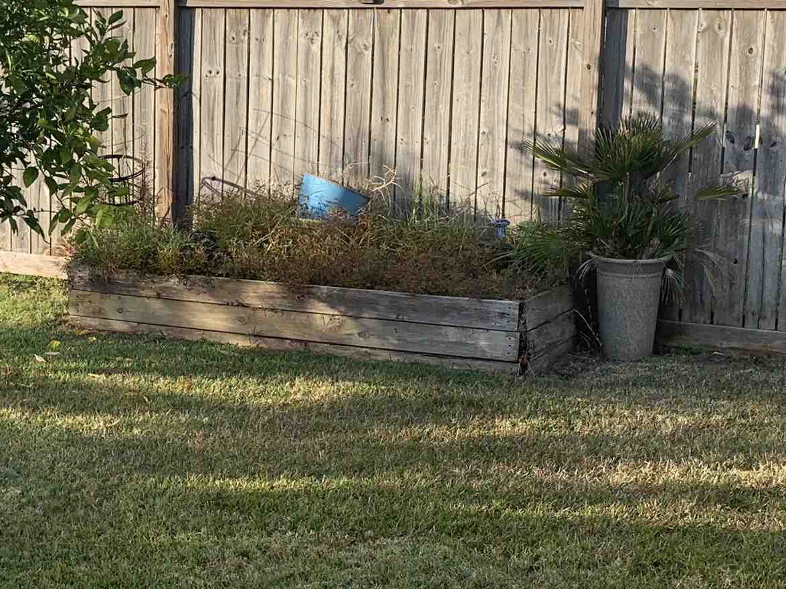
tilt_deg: -8.8
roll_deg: +2.1
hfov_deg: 27.7
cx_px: 108
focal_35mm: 68
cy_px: 216
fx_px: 1544
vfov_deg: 21.6
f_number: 1.8
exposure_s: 1/903
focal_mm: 4.25
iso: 25
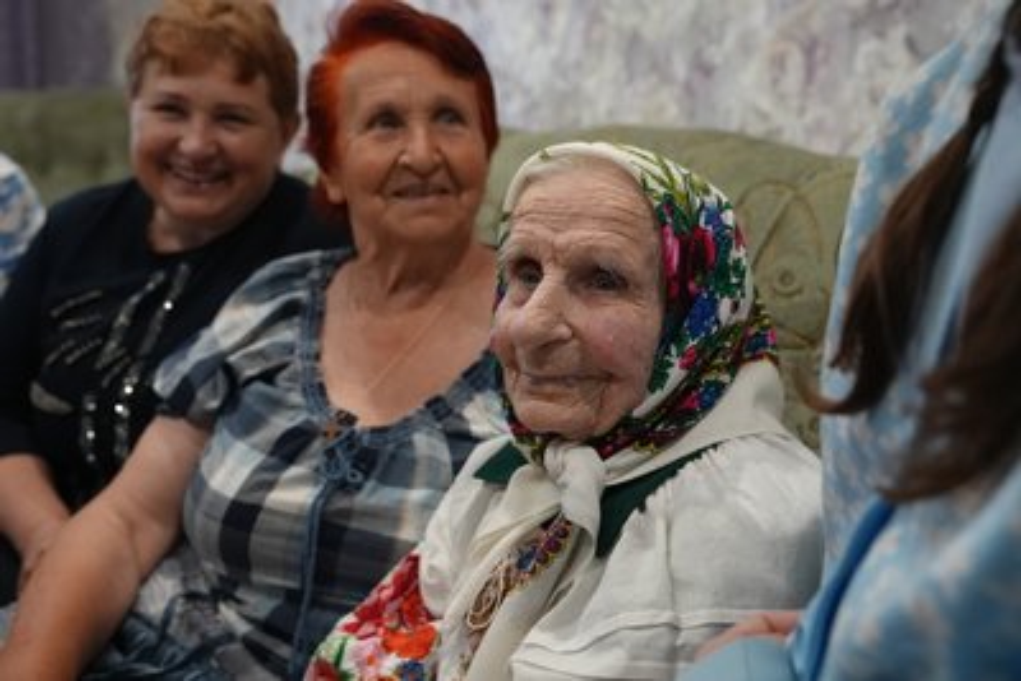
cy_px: 340
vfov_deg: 29.3
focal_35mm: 46
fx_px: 1305
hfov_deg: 42.7
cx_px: 510
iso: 10000
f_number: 4
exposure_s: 1/160
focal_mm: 46
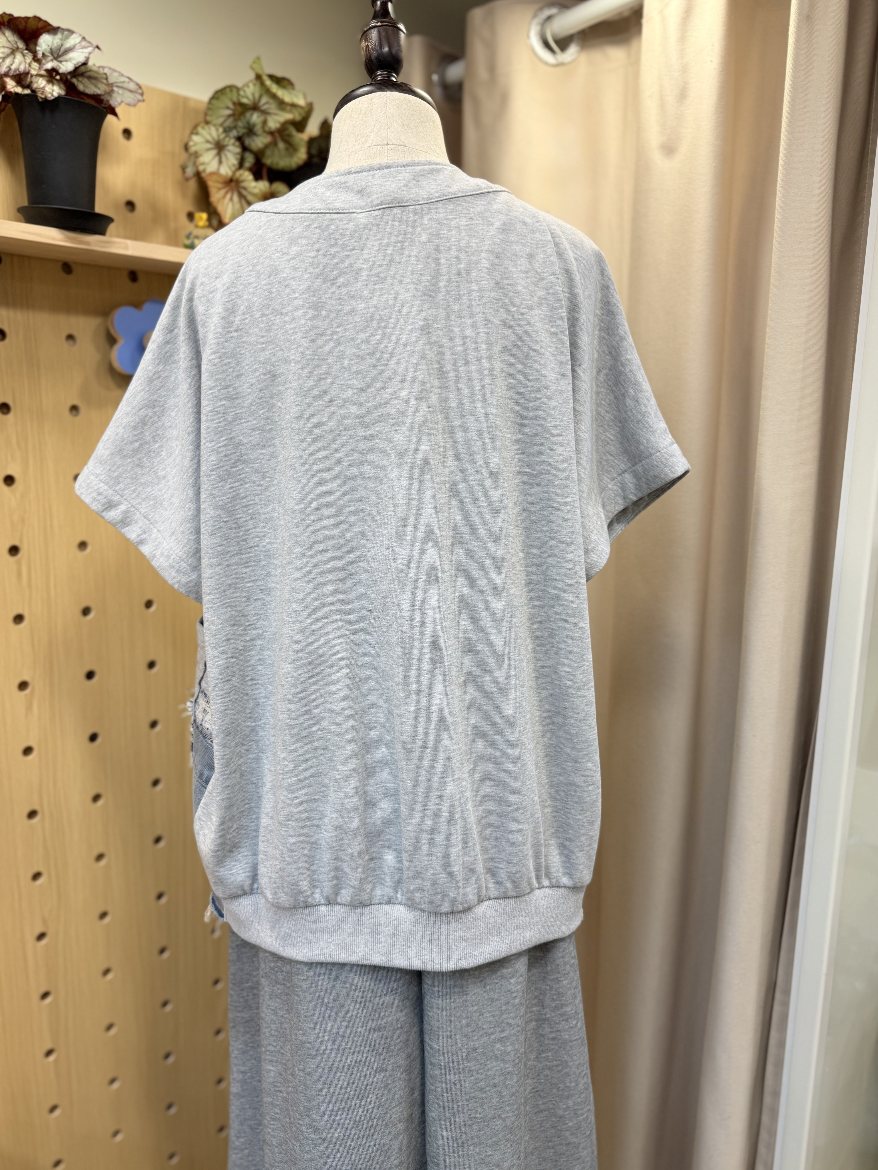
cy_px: 604
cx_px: 407
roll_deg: -0.4
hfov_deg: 53.0
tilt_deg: -9.5
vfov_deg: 67.3
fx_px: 879
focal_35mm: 26
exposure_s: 1/147
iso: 50
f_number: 1.78
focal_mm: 6.76
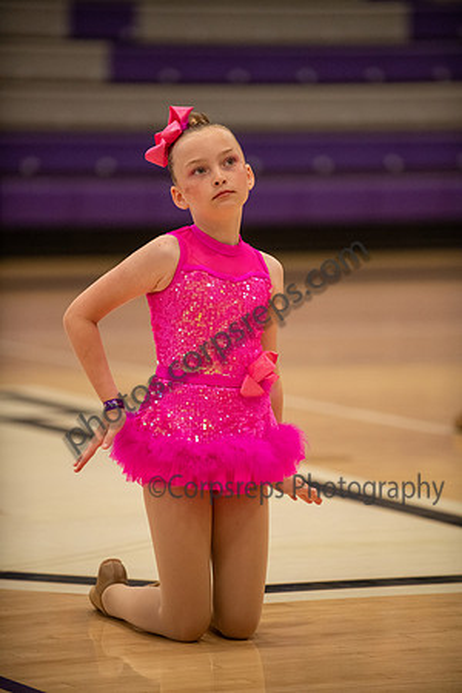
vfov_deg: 10.3
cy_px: 346
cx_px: 231
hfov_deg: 6.9
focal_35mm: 200
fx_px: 3850
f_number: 2.8
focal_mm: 200
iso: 3200
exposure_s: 1/640
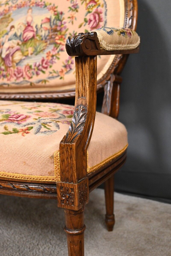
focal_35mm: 40
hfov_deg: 33.4
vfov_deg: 48.4
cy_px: 128
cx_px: 86
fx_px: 285
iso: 5000
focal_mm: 40
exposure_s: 1/125
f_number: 5.6
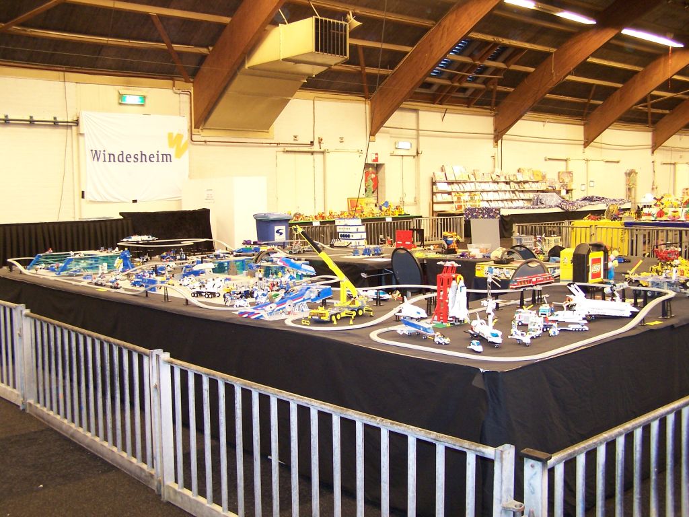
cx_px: 344
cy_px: 258
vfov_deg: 37.7
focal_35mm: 38
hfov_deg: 49.0
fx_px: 756
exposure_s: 1/4
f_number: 2.8
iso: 140
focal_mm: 6.3
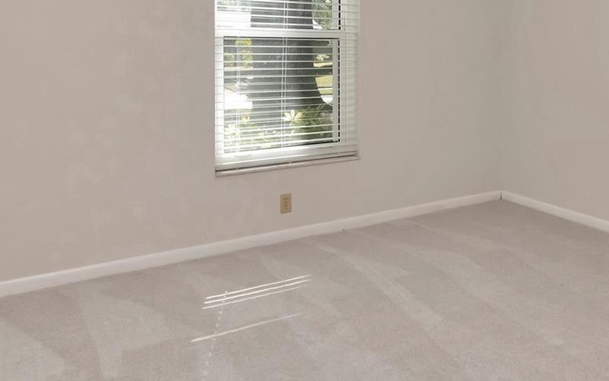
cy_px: 52
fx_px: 514
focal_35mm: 31
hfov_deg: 59.5
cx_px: 417
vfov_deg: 38.3
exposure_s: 1/200
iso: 500
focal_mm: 10
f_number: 8
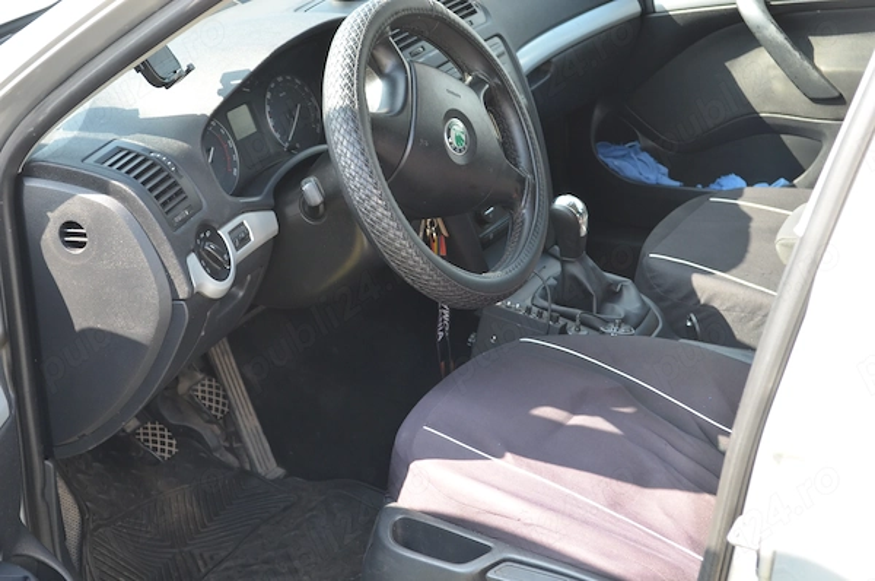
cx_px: 438
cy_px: 290
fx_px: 1638
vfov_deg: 20.1
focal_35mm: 68
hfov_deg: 29.9
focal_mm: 45
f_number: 5.3
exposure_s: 1/125
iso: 400
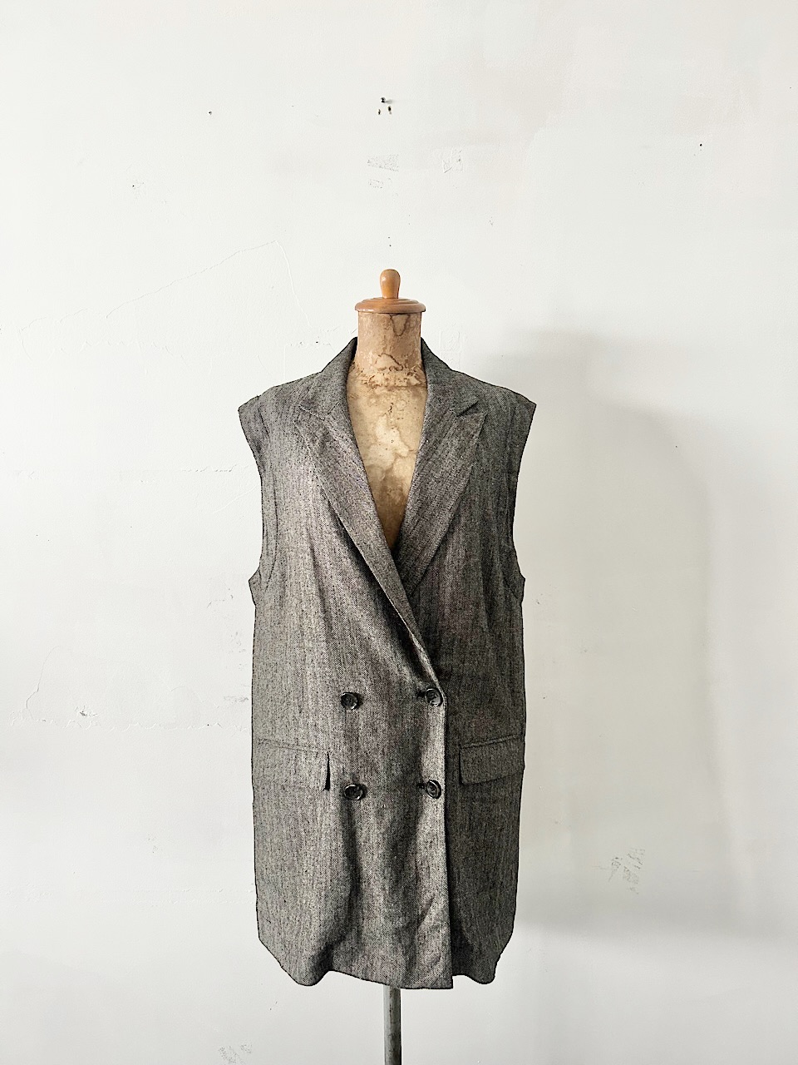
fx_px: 799
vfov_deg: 67.3
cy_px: 532
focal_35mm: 26
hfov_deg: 53.1
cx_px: 399
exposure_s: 1/60
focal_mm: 5.7
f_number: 1.5
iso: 200
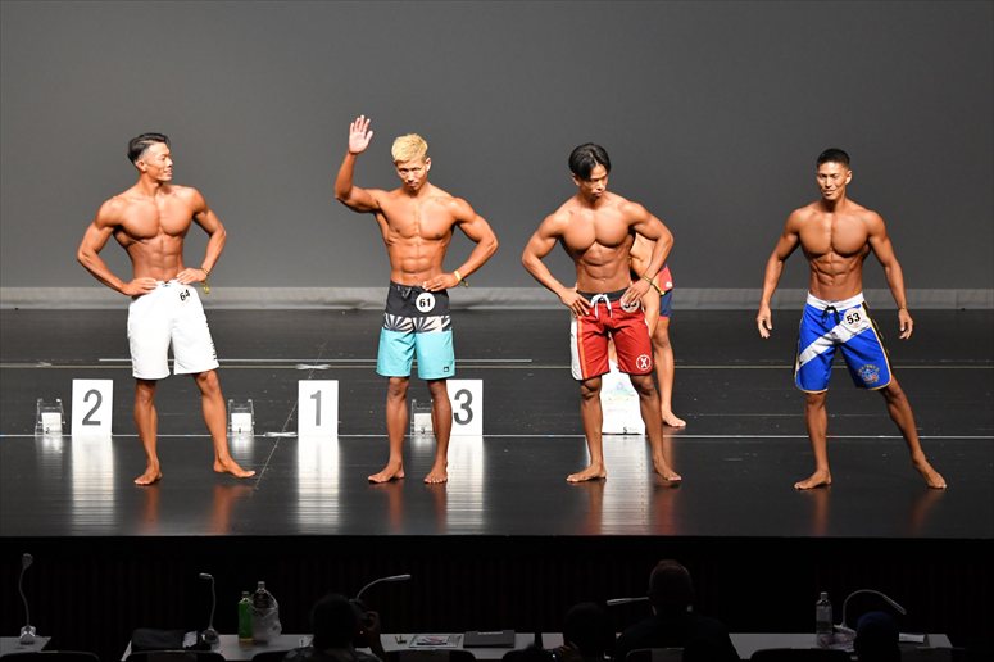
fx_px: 5050
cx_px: 497
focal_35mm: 183
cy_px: 331
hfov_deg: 11.2
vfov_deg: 7.5
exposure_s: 1/400
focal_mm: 122
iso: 4000
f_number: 5.6
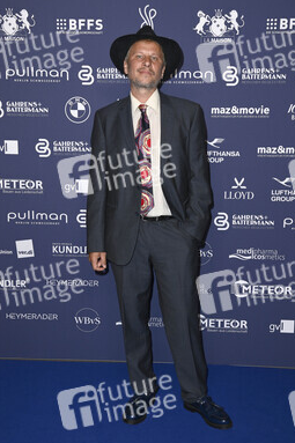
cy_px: 229
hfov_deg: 28.6
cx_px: 150
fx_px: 578
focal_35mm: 47
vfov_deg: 41.9
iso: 400
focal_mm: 45
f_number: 5.6
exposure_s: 1/250
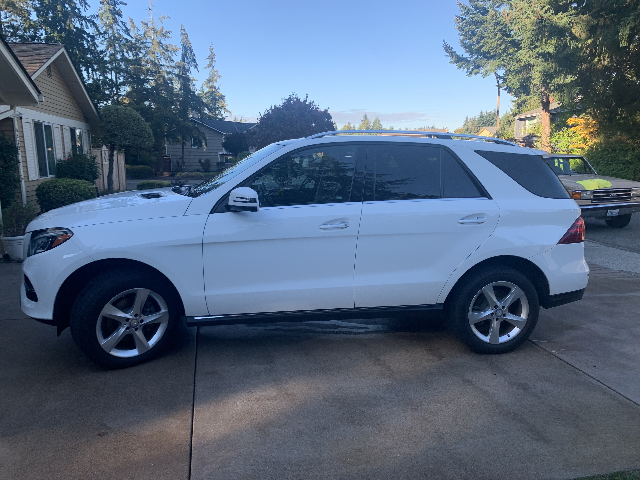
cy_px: 240
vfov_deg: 53.1
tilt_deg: -11.1
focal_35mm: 26
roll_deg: +1.3
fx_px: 481
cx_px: 320
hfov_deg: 67.3
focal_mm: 4.25
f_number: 1.8
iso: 25
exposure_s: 1/534
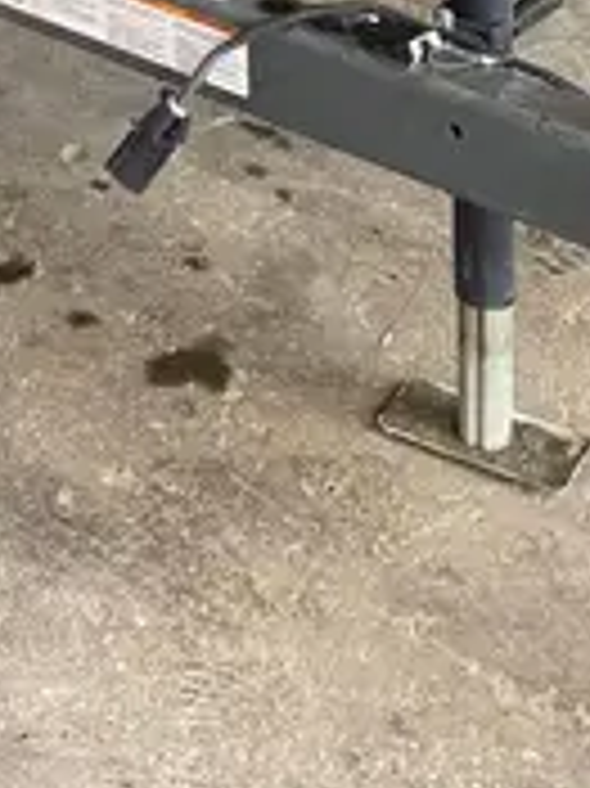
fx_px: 2480
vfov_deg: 14.6
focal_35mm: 109
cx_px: -257
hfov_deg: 12.9
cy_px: -844
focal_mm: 5.1
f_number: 1.6
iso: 50
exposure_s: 1/122
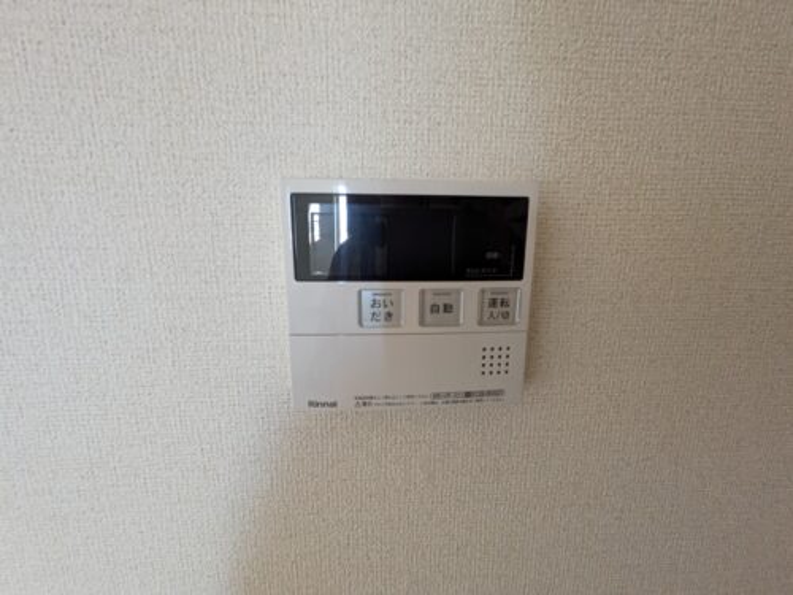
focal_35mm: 14
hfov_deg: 102.1
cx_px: 396
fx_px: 321
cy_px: 298
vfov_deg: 85.7
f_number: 2.2
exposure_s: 1/40
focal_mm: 1.83
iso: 660
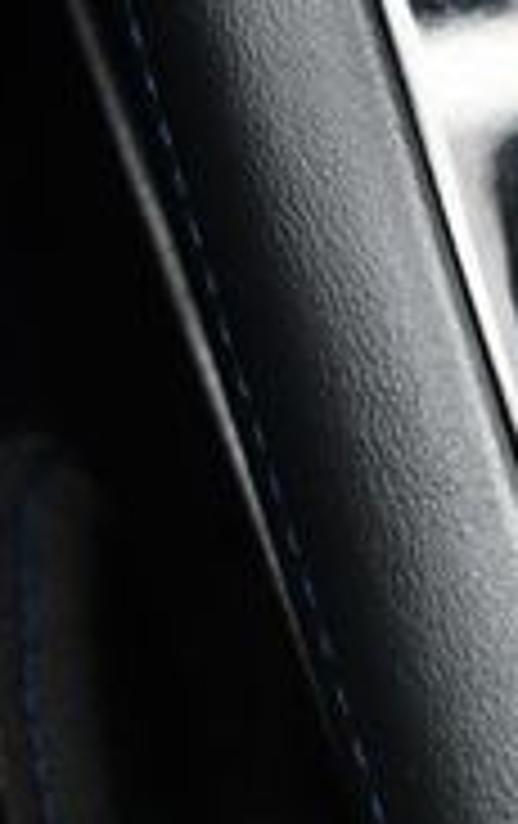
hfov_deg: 9.2
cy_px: 527
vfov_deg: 16.3
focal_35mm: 128
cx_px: 1252
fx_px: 2880
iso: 800
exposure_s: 1/200
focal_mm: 24
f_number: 4
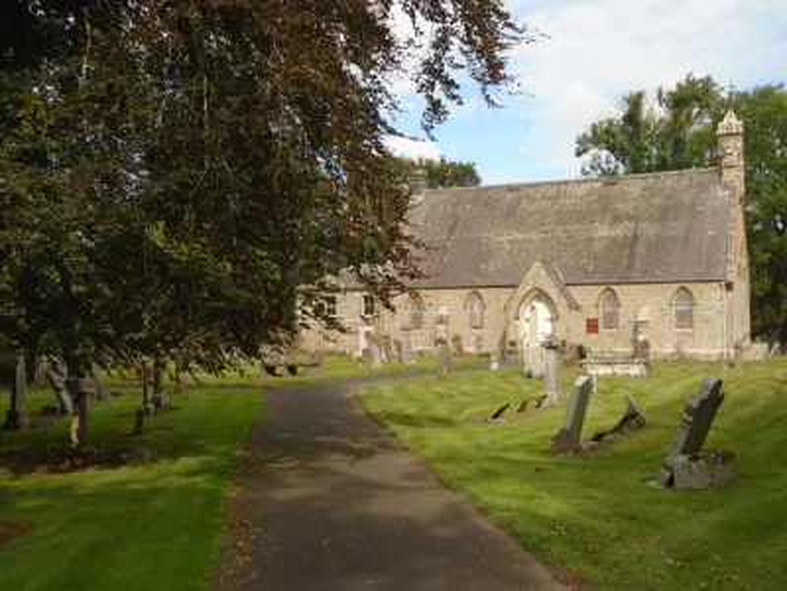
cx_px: 394
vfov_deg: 34.3
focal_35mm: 42
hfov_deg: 44.8
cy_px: 296
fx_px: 955
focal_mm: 7.4
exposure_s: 1/500
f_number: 4.1
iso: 100
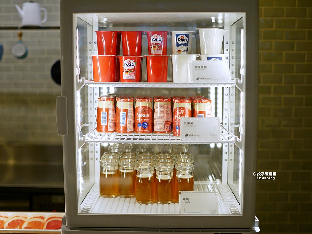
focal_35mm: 50
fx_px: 451
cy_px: 117
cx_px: 156
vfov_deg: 29.1
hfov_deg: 38.2
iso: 200
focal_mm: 25
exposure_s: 1/100
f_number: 1.8
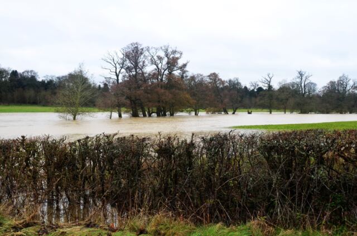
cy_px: 118
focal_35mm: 36
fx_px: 356
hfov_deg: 53.3
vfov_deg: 36.7
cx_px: 178
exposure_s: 1/200
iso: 200
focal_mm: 24
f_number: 7.1
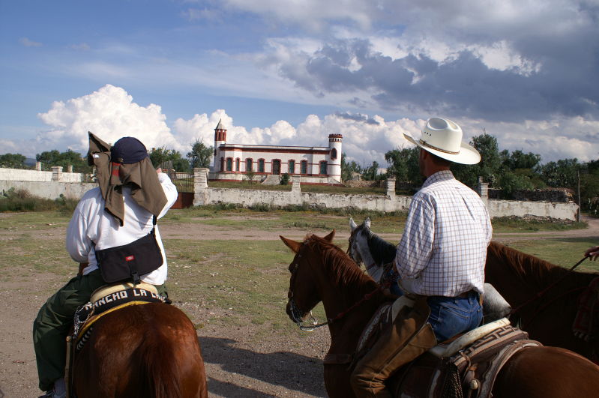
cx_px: 300
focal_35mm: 27
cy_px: 199
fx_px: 449
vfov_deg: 47.8
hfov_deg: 67.4
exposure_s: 1/500
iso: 100
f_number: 8
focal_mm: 18
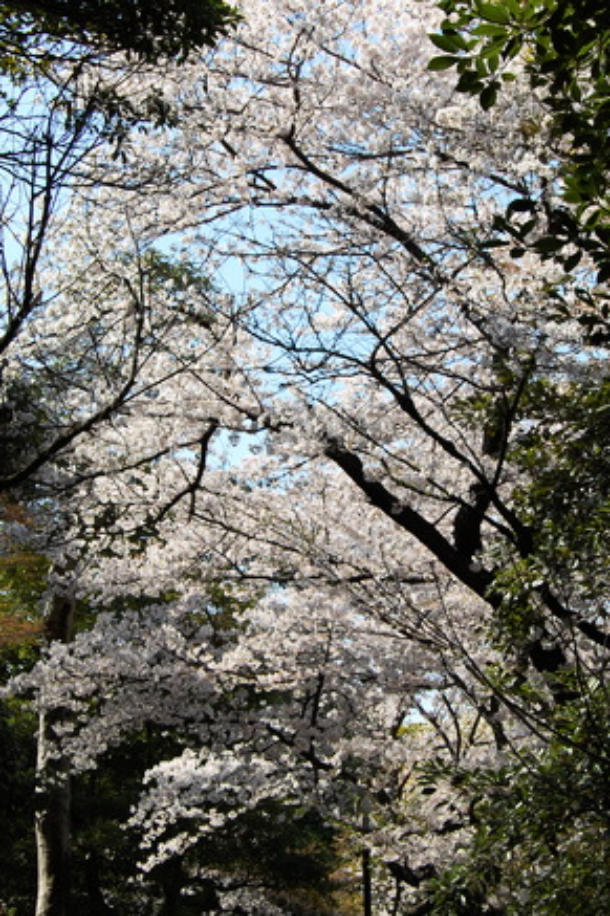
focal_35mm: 70
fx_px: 1780
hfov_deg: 19.4
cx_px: 326
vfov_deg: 28.8
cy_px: 430
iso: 200
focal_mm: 34
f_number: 9
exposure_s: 1/320
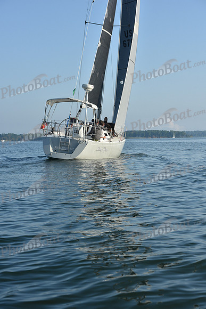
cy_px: 154
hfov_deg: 19.5
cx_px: 103
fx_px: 600
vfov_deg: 28.8
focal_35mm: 70
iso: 320
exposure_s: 1/800
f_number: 9
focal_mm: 70
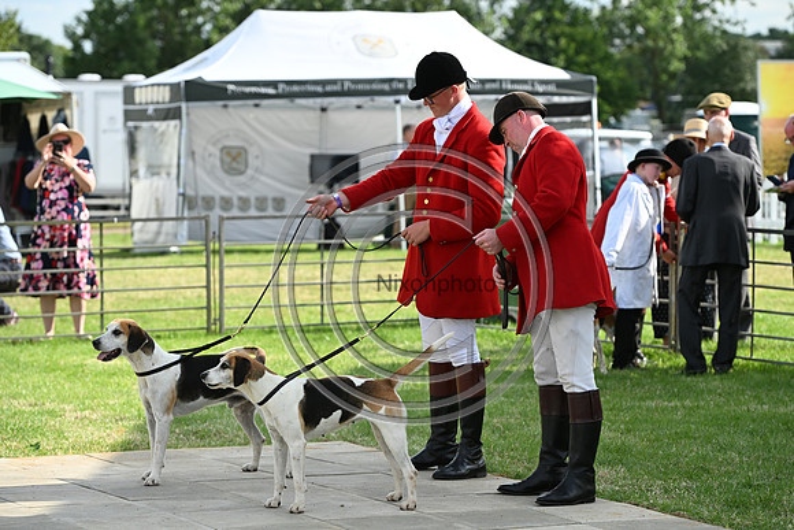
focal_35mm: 135
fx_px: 2978
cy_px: 265
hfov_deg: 15.2
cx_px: 397
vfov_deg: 10.2
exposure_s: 1/1000
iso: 320
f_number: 4.5
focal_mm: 135
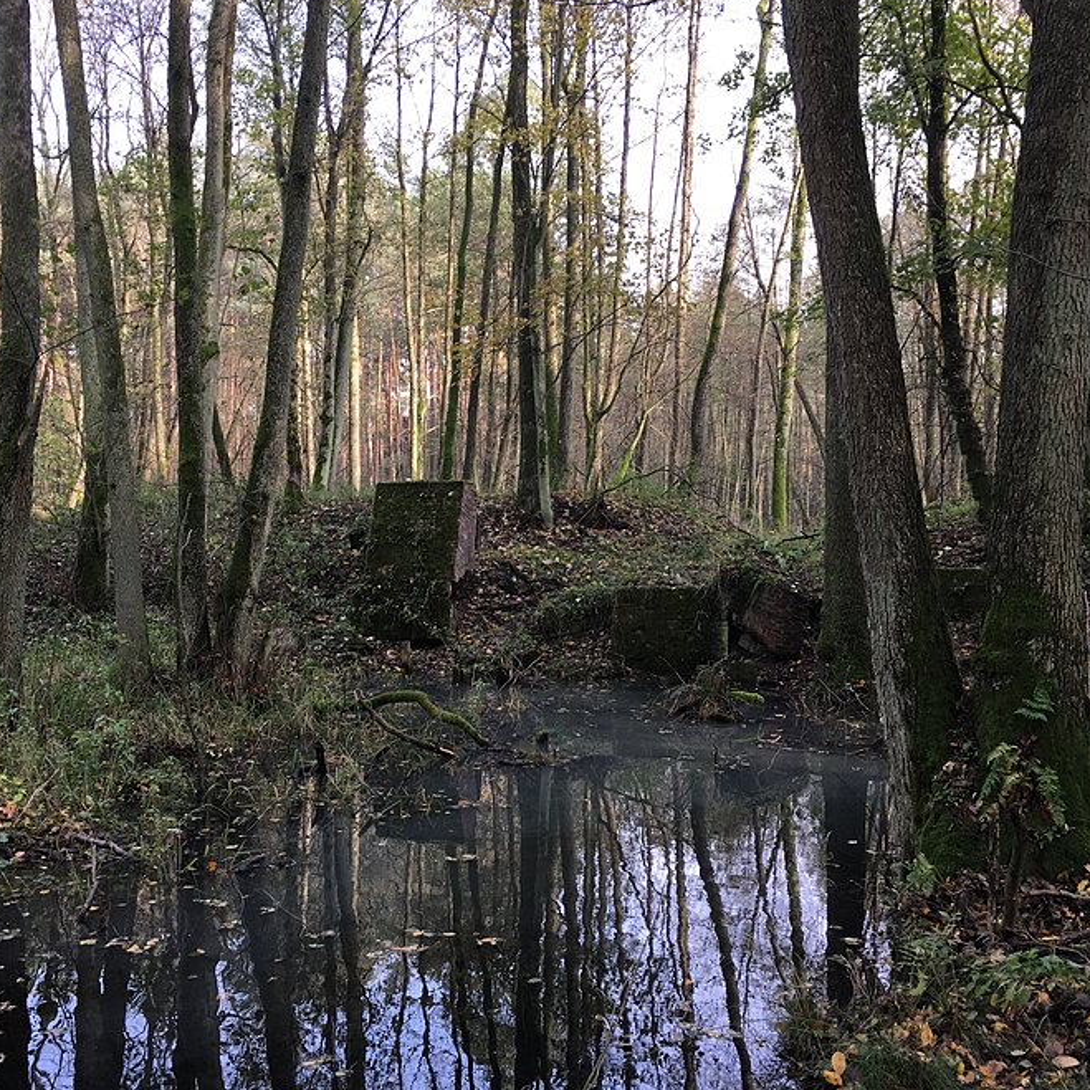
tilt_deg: -0.4
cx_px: 471
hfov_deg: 47.1
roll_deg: +0.2
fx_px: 1247
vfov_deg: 47.2
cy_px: 537
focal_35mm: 35
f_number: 2.2
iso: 32
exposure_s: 1/100
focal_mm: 4.15
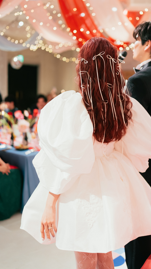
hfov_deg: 25.9
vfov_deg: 44.2
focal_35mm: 46
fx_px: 327
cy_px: 101
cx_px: 98
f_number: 1.4
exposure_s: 1/400
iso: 640
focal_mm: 35
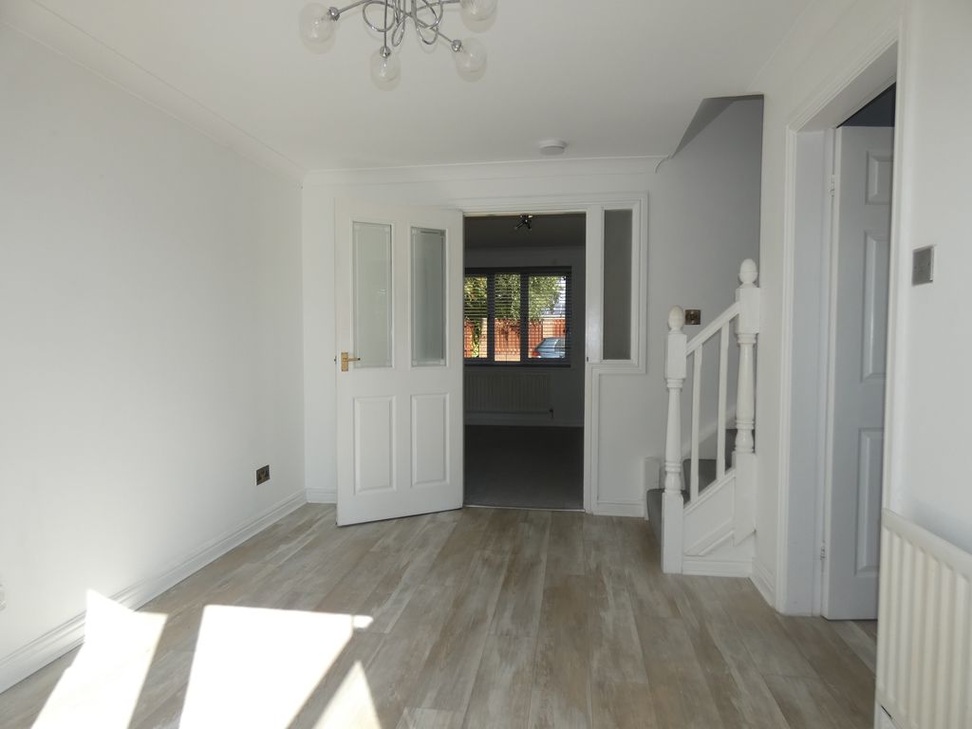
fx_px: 562
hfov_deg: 81.7
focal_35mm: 20
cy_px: 364
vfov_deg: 66.0
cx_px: 486
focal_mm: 3.6
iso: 80
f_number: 2.8
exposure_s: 1/400
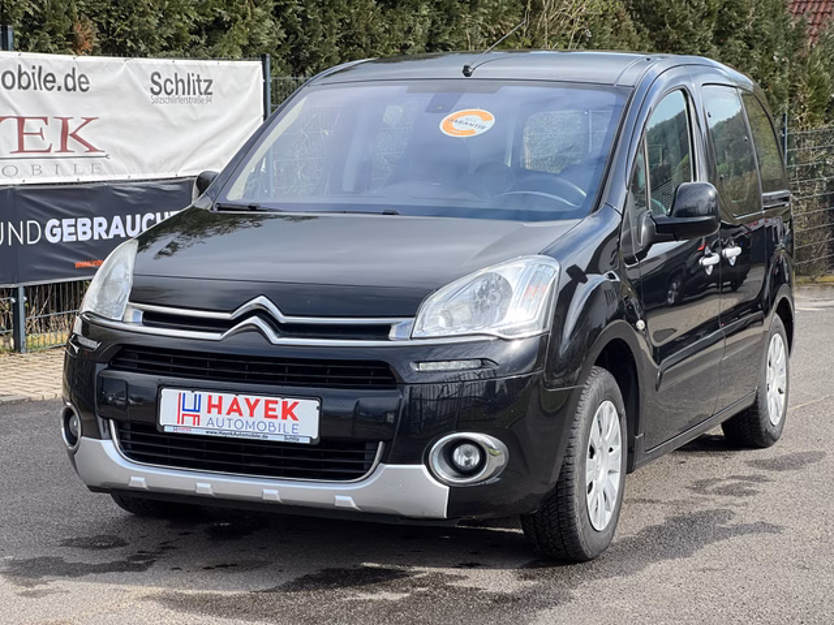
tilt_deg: -6.5
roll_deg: +0.8
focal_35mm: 77
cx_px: 417
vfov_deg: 19.1
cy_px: 312
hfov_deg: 25.3
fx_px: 1855
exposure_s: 1/201
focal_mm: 9
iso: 25
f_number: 2.8
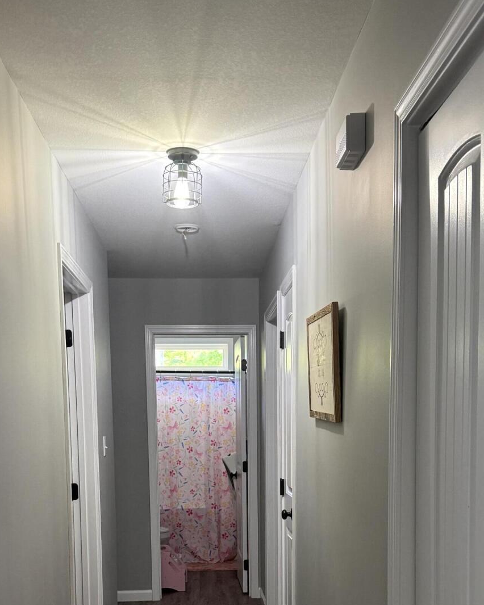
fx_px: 788
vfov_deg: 39.8
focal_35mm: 44
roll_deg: -0.5
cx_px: 247
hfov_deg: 34.1
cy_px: 508
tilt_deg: -4.4
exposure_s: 1/60
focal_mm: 6.76
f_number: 1.78
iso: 320
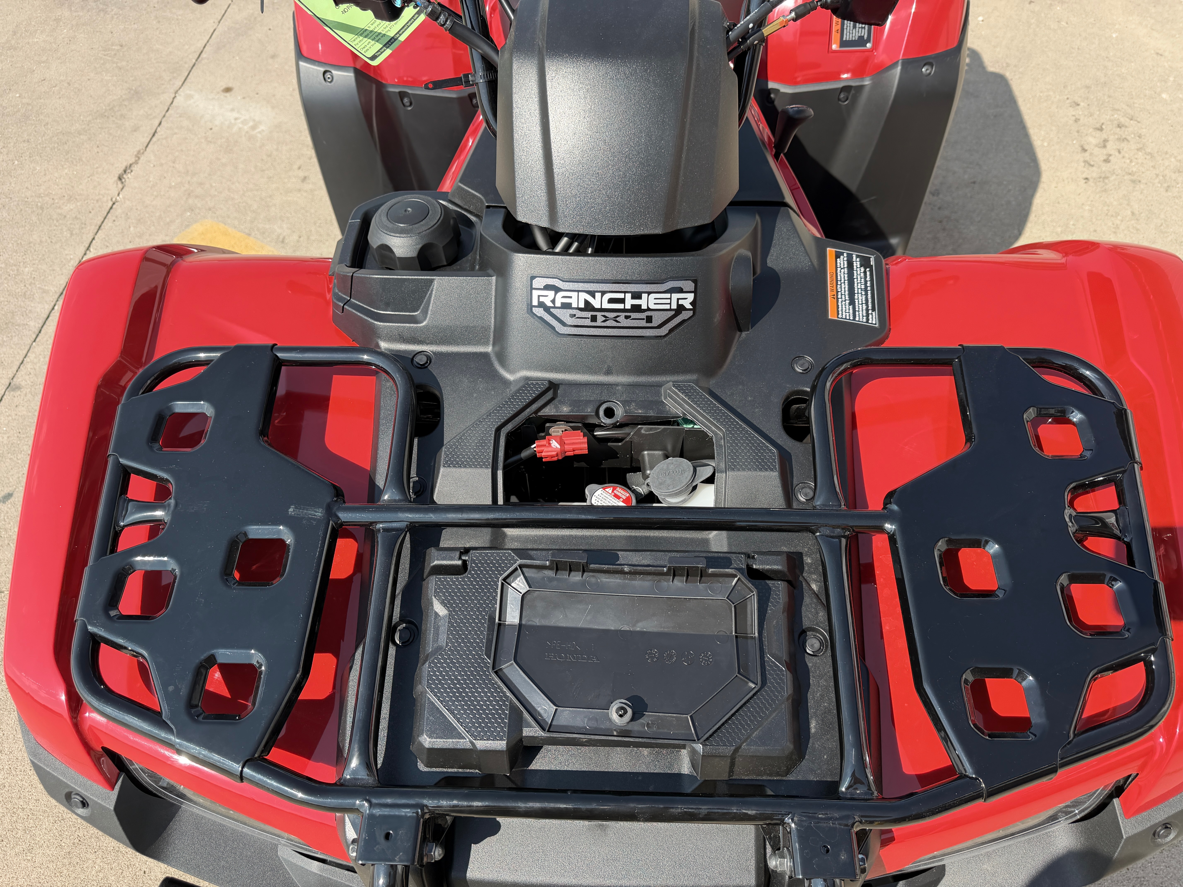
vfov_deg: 56.8
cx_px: 592
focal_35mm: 24
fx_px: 820
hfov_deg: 71.6
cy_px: 444
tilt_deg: -55.0
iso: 80
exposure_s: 1/1553
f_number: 1.78
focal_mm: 6.76
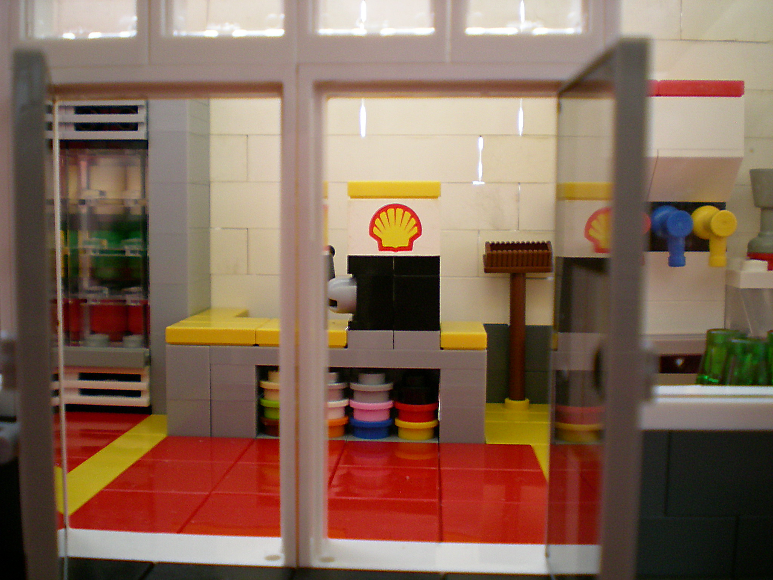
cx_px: 386
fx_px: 849
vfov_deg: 37.7
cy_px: 290
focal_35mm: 38
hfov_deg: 49.0
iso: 200
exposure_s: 1/12.1
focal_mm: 6.3
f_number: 3.1
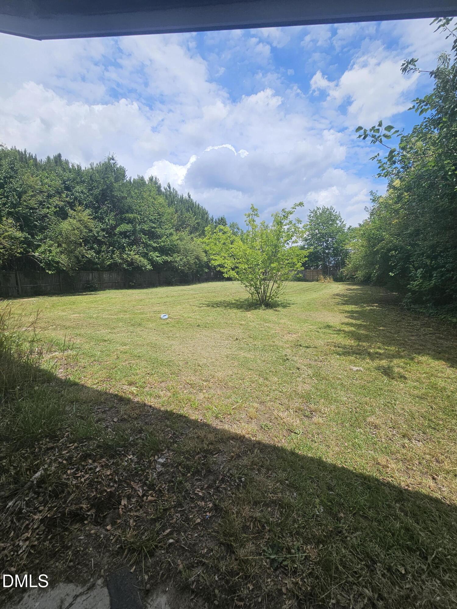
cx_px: 228
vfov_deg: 106.2
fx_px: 229
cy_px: 304
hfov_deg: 89.9
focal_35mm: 13
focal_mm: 2.2
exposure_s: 1/2767
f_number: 2.2
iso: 50
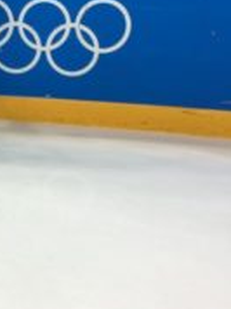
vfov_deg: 31.1
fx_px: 553
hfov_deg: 22.4
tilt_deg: -9.3
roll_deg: -0.6
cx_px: -15
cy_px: 109
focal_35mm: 62
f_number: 2.2
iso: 32
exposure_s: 1/138
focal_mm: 4.15
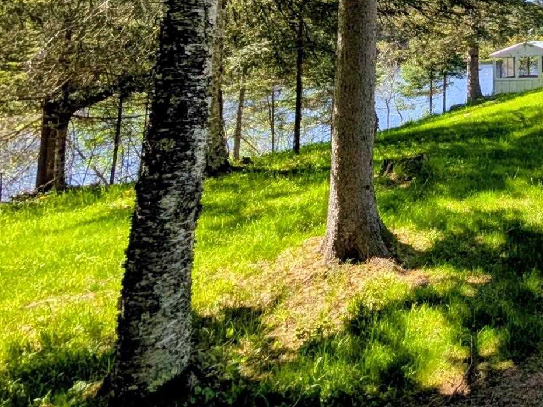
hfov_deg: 41.0
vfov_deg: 36.8
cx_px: 631
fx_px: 518
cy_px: -31
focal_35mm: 33
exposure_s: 1/1393
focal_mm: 2.02
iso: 48
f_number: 1.7
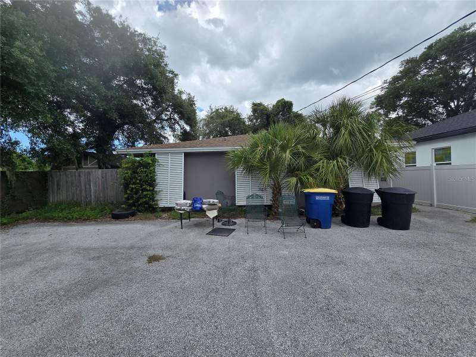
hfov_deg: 106.2
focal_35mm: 13
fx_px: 179
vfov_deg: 89.9
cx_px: 238
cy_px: 178
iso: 50
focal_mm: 2.2
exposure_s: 1/1276
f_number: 2.2
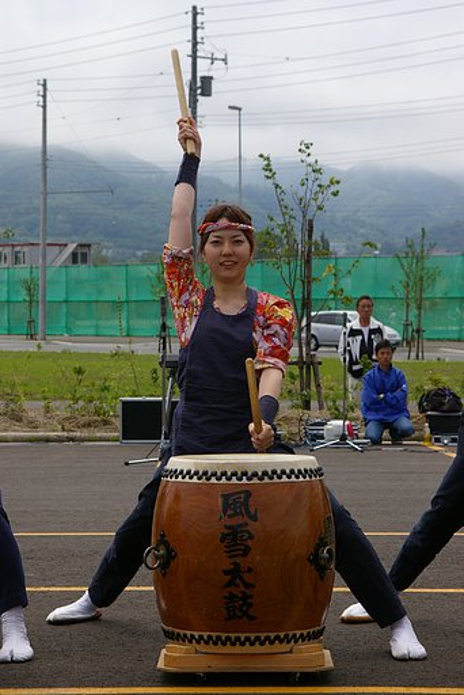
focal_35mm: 105
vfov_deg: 19.4
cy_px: 348
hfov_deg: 13.1
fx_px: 2027
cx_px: 232
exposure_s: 1/400
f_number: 8
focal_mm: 70
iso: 200
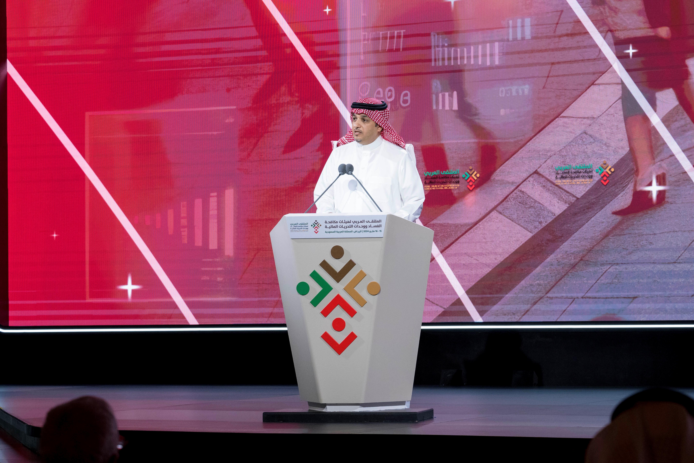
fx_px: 2024
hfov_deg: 19.5
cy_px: 232
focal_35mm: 105
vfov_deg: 13.0
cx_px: 347
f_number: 4.5
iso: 1250
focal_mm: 70
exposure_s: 1/160
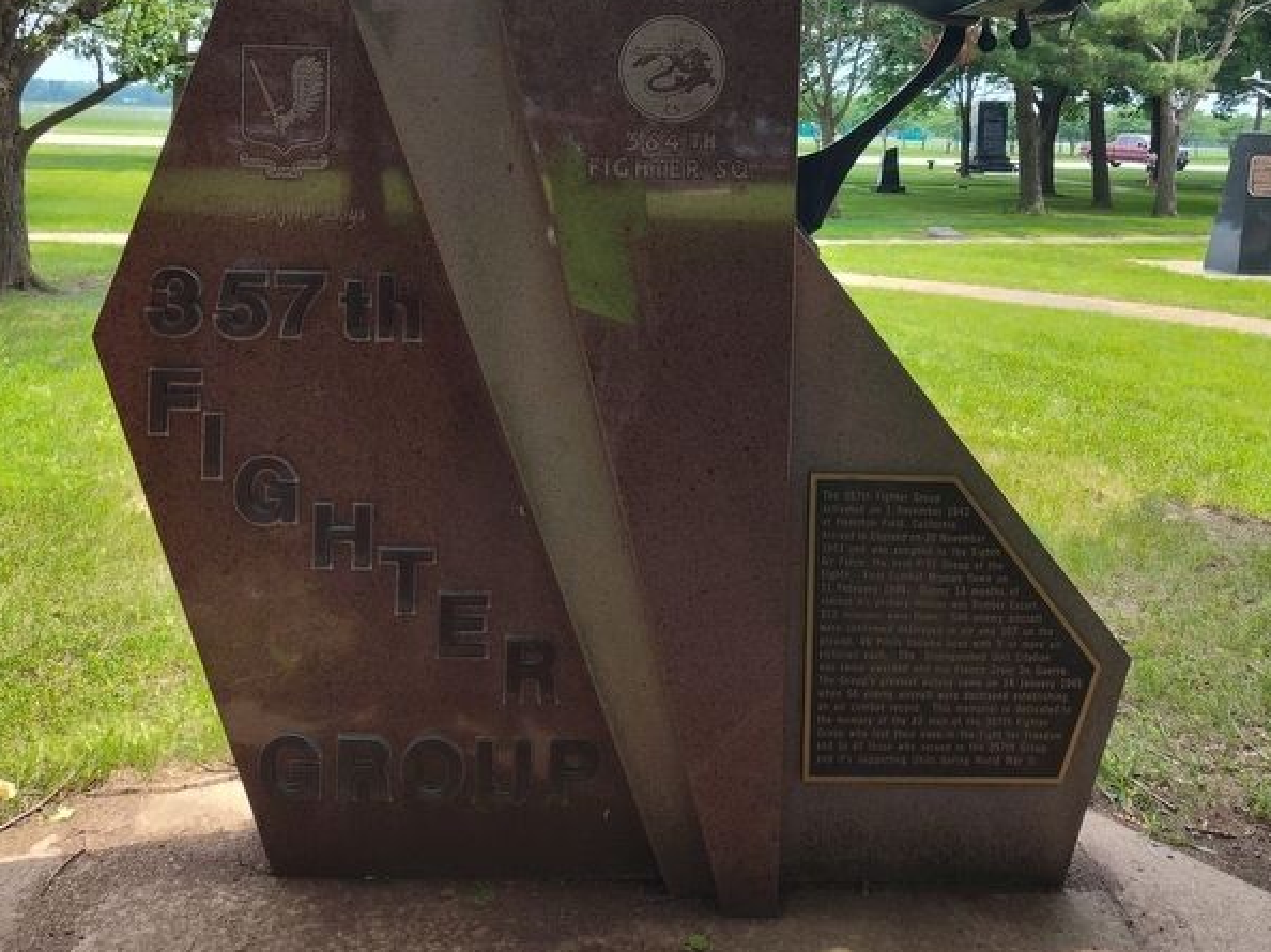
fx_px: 1138
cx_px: 638
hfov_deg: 58.4
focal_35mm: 31
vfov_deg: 43.1
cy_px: 180
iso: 100
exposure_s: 1/315
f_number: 1.8
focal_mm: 5.56
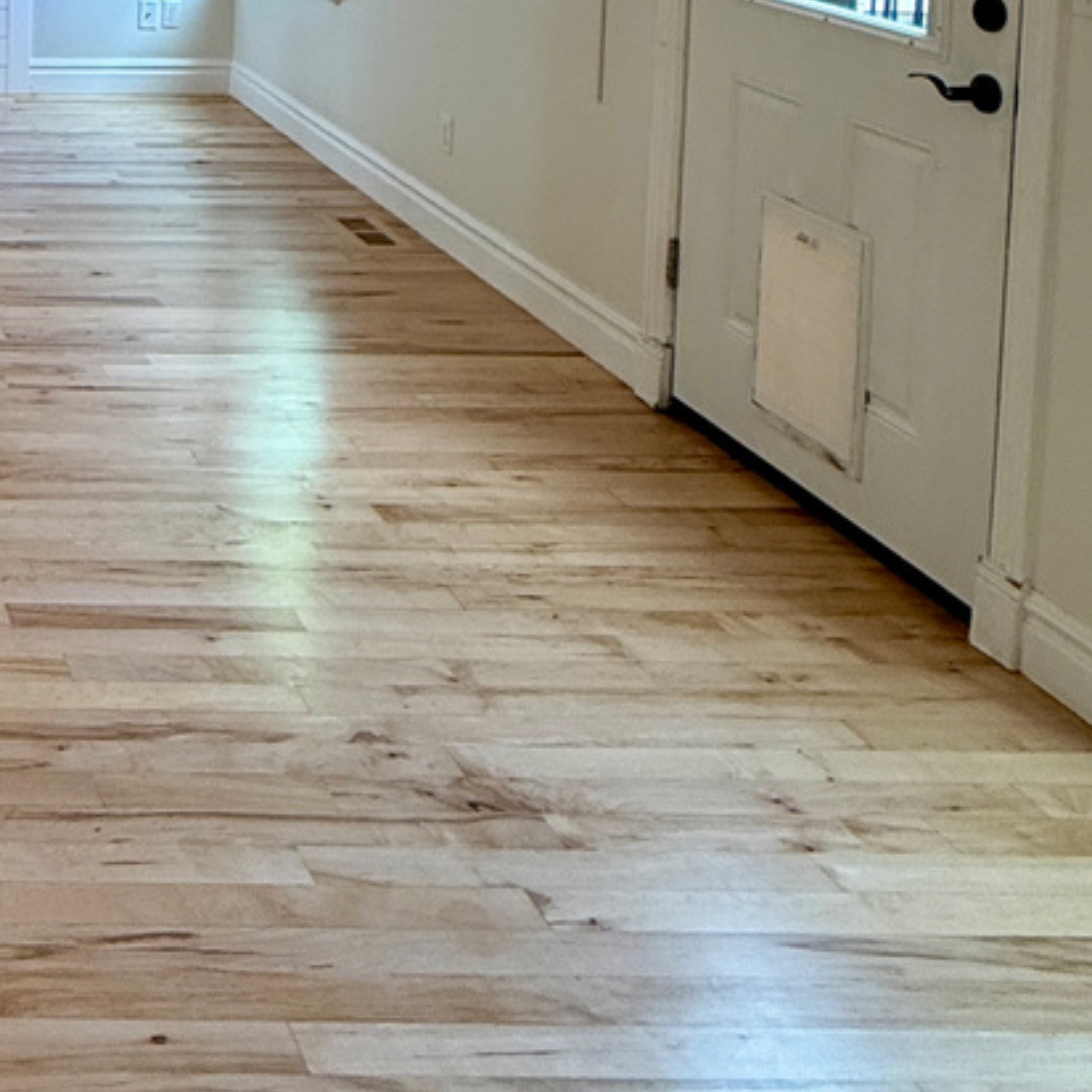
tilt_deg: -2.5
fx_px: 1642
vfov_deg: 31.5
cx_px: -309
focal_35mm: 46
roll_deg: -1.7
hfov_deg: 29.8
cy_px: -177
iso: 125
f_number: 2.2
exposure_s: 1/120
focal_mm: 2.22
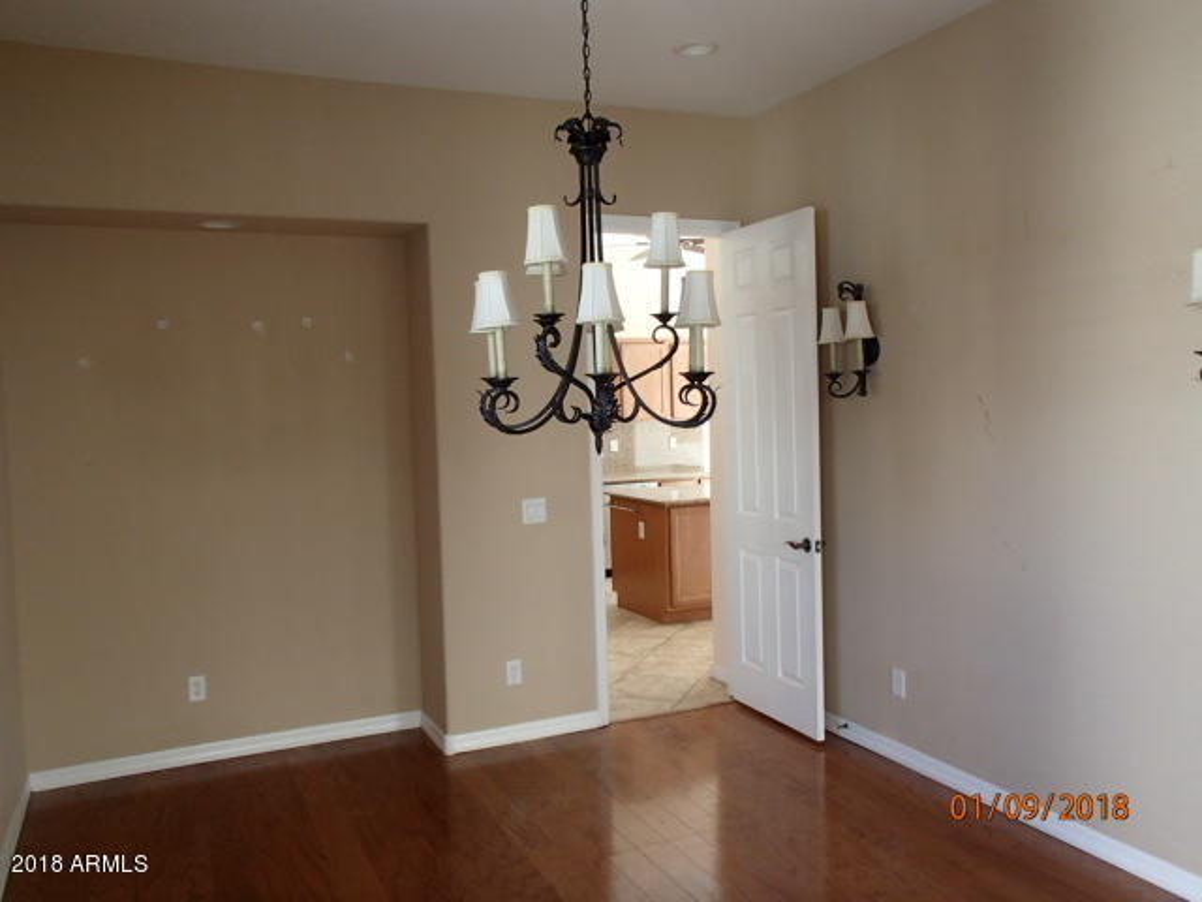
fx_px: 972
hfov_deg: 63.4
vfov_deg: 49.7
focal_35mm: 28
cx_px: 601
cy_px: 451
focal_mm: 5
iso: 200
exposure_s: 1/40
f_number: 3.9
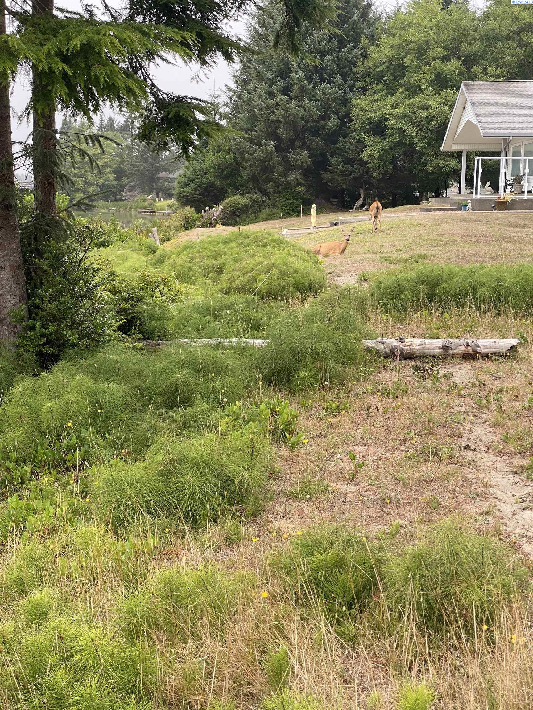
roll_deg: -0.9
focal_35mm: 52
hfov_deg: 28.0
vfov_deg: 36.8
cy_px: 355
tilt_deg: -8.7
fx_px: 1068
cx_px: 266
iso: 20
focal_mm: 6
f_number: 2
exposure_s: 1/134
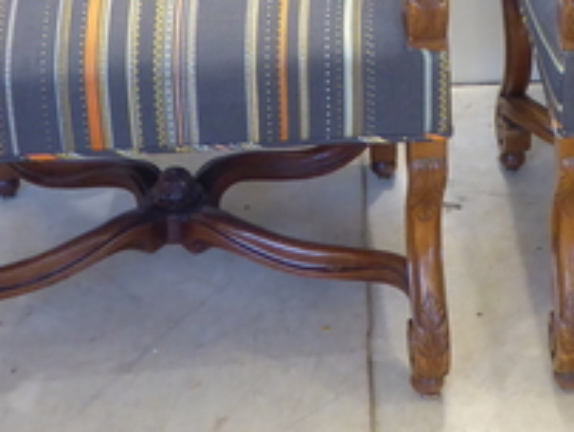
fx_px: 1428
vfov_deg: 16.5
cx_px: 486
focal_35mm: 86
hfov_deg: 22.3
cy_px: -91
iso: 400
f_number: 3.5
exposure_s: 1/5
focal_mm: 5
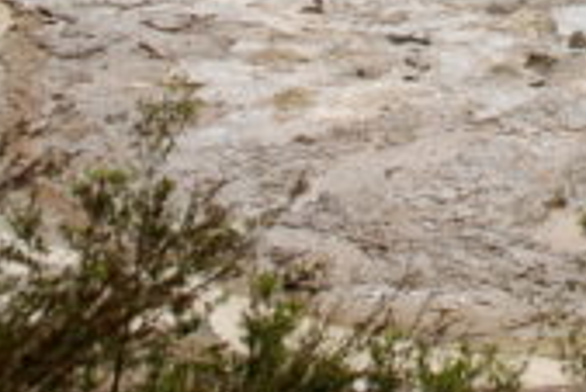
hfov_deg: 23.8
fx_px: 1303
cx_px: 641
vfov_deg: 15.9
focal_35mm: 80
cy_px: -165
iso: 100
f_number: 6.3
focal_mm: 18
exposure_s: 1/160
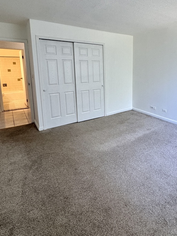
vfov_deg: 75.2
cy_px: 90
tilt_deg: -8.6
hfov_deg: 59.1
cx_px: 123
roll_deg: -0.1
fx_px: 150
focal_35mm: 22
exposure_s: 1/120
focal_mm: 2.22
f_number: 2.2
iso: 125
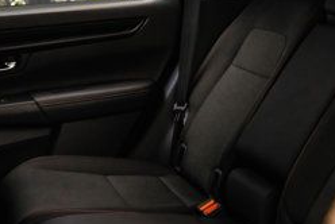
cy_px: 130
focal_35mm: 67
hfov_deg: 28.5
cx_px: 319
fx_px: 624
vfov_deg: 20.3
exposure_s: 1/200
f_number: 2.8
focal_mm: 26
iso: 1250
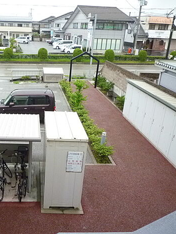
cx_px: 37
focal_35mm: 34
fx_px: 231
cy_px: 115
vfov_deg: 54.0
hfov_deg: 40.2
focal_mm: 4.4
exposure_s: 1/400
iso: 400
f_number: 2.8
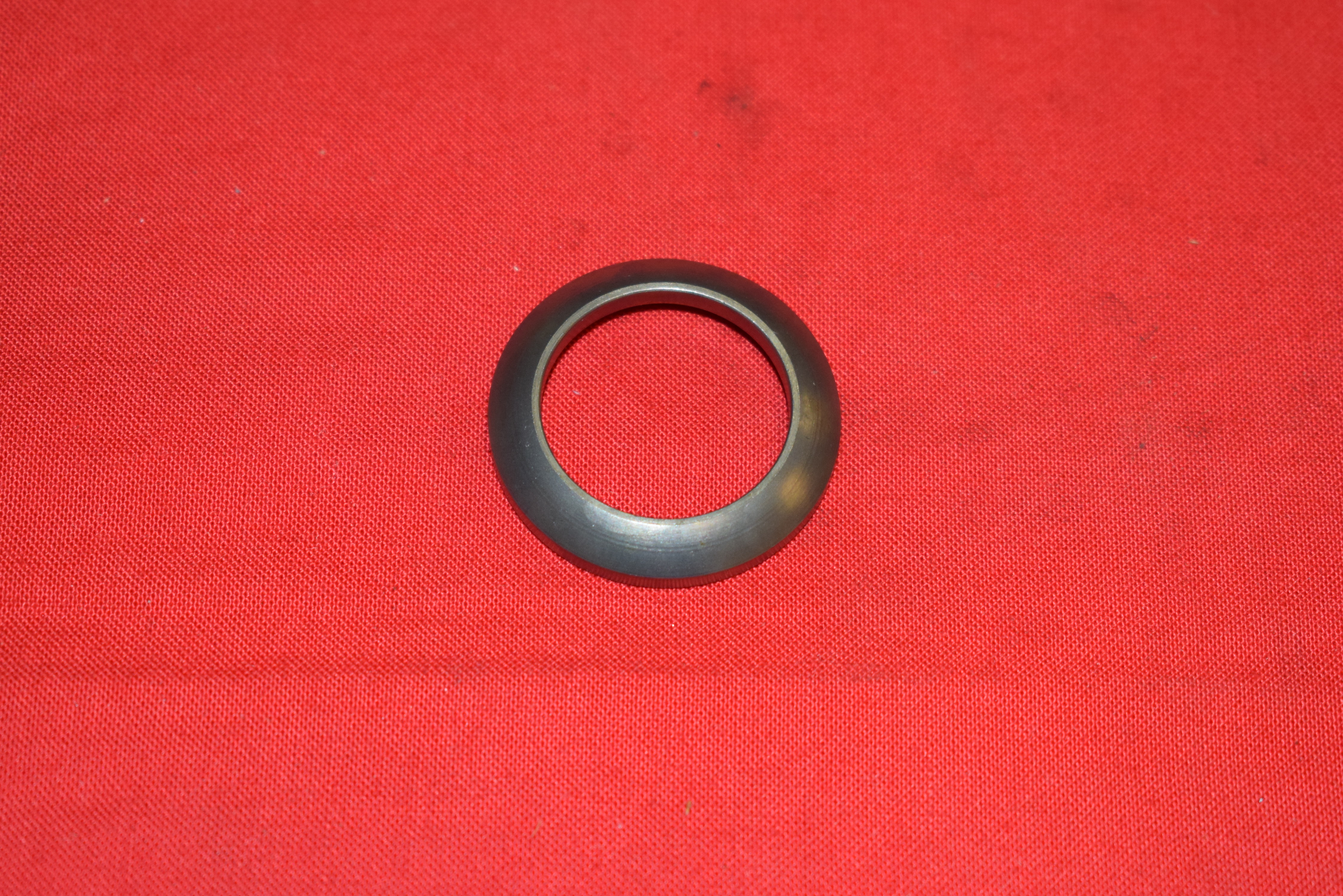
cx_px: 672
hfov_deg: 24.6
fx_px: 3078
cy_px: 448
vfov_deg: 16.6
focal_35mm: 82
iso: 800
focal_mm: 55
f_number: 5.6
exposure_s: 1/125
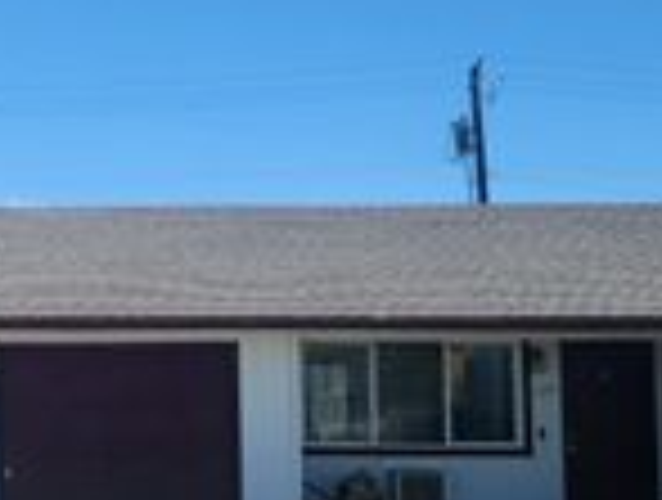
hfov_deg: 23.5
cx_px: -59
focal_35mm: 78
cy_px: 282
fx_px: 1495
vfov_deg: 19.0
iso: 20
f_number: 1.8
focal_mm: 5.4
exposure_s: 1/1879
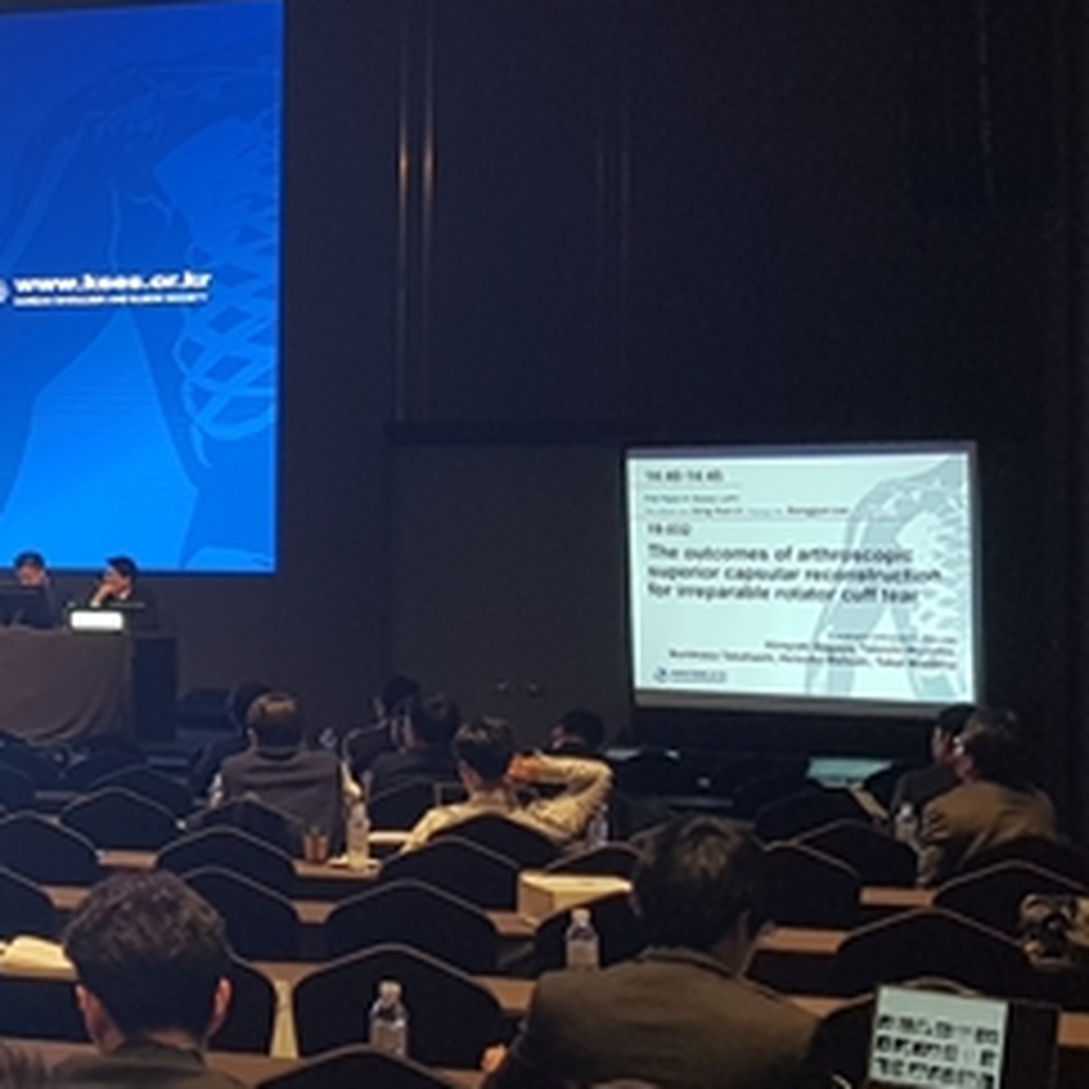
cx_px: -464
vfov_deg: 22.8
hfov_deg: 20.1
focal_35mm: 76
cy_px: 495
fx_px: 2705
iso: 125
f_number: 1.7
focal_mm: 4.3
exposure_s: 1/60
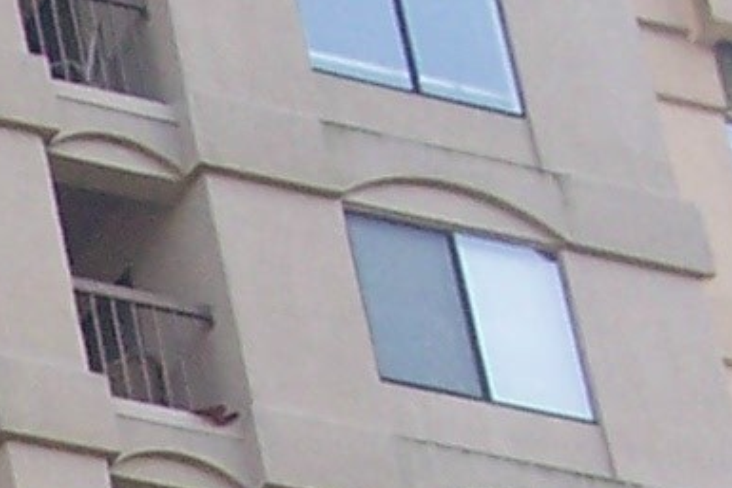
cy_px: 1333
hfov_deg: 6.4
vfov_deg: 4.4
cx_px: -1257
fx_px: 6122
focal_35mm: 301
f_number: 3.4
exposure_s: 1/350
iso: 100
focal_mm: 8
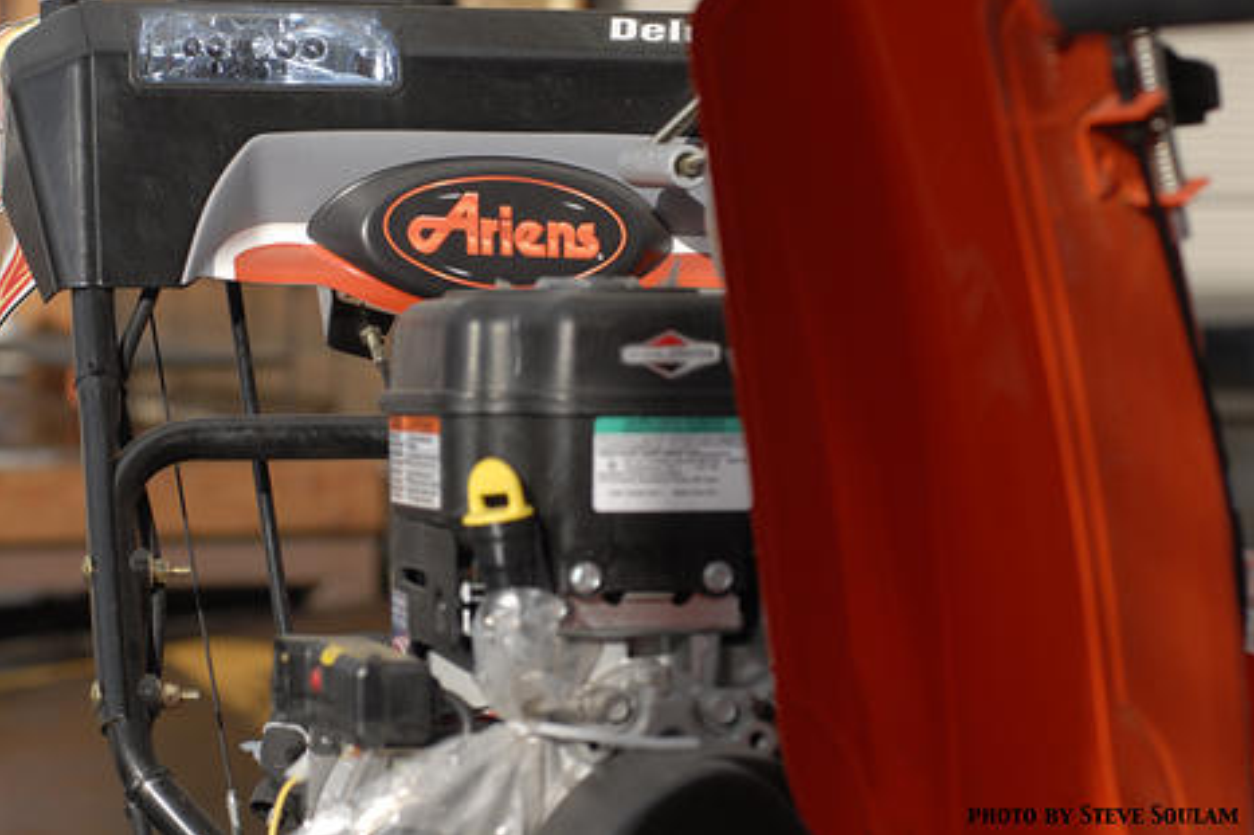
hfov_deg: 16.9
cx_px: 626
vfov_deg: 11.3
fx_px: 4213
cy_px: 415
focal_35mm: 121
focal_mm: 80
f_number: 4
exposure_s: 1/1250
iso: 200
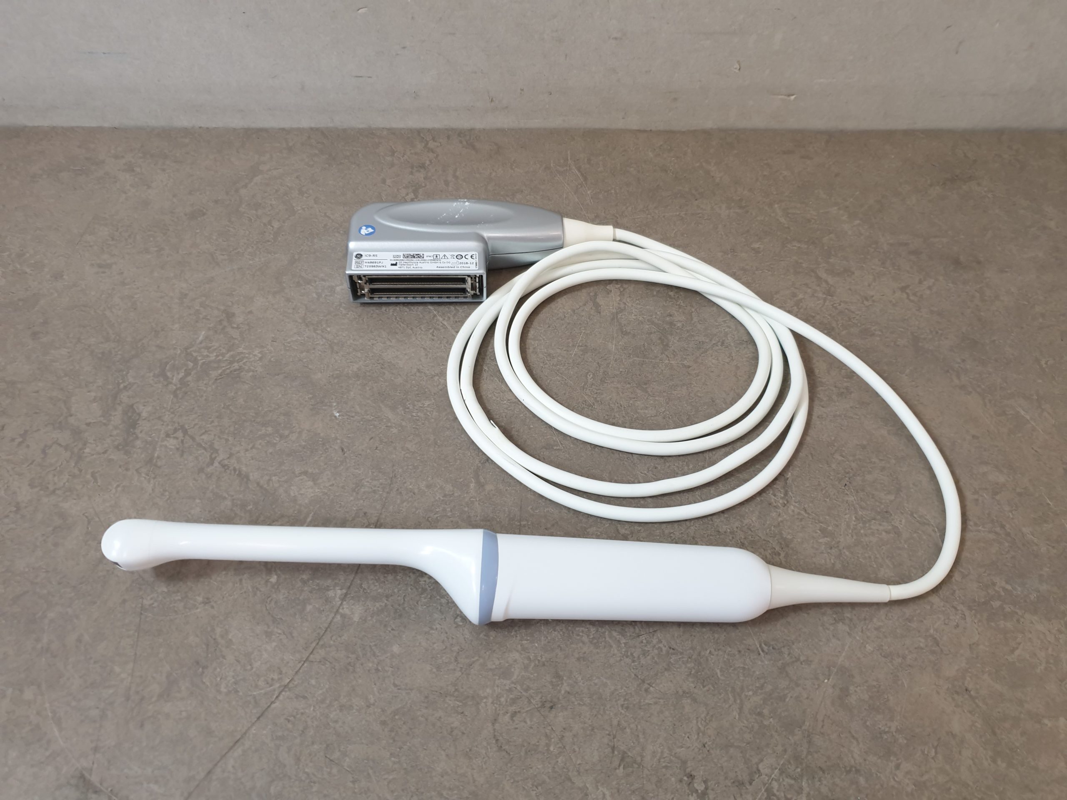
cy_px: 400
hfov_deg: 67.3
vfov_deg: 53.1
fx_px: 801
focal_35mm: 26
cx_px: 534
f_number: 1.5
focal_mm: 4.3
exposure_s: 1/50
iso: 100
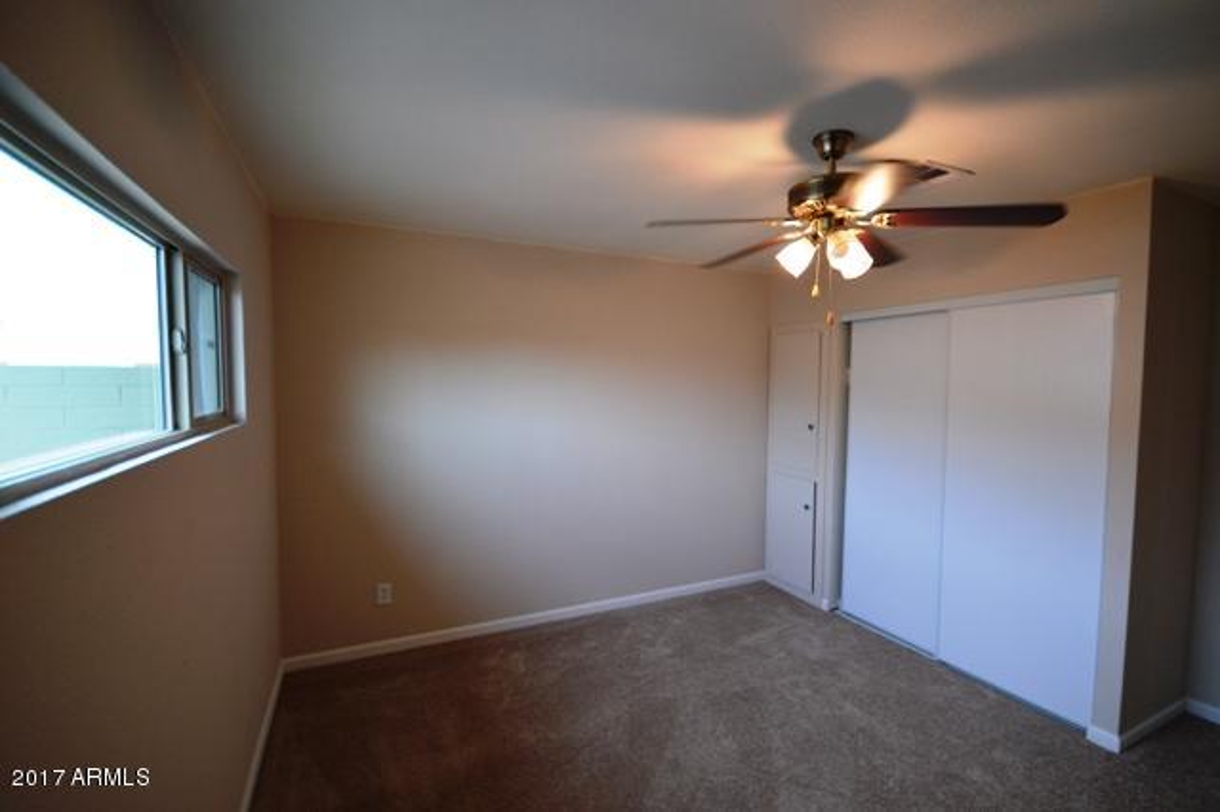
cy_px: 406
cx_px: 610
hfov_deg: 100.4
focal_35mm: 15
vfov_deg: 77.3
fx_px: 508
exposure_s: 1/60
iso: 500
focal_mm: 10
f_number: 4
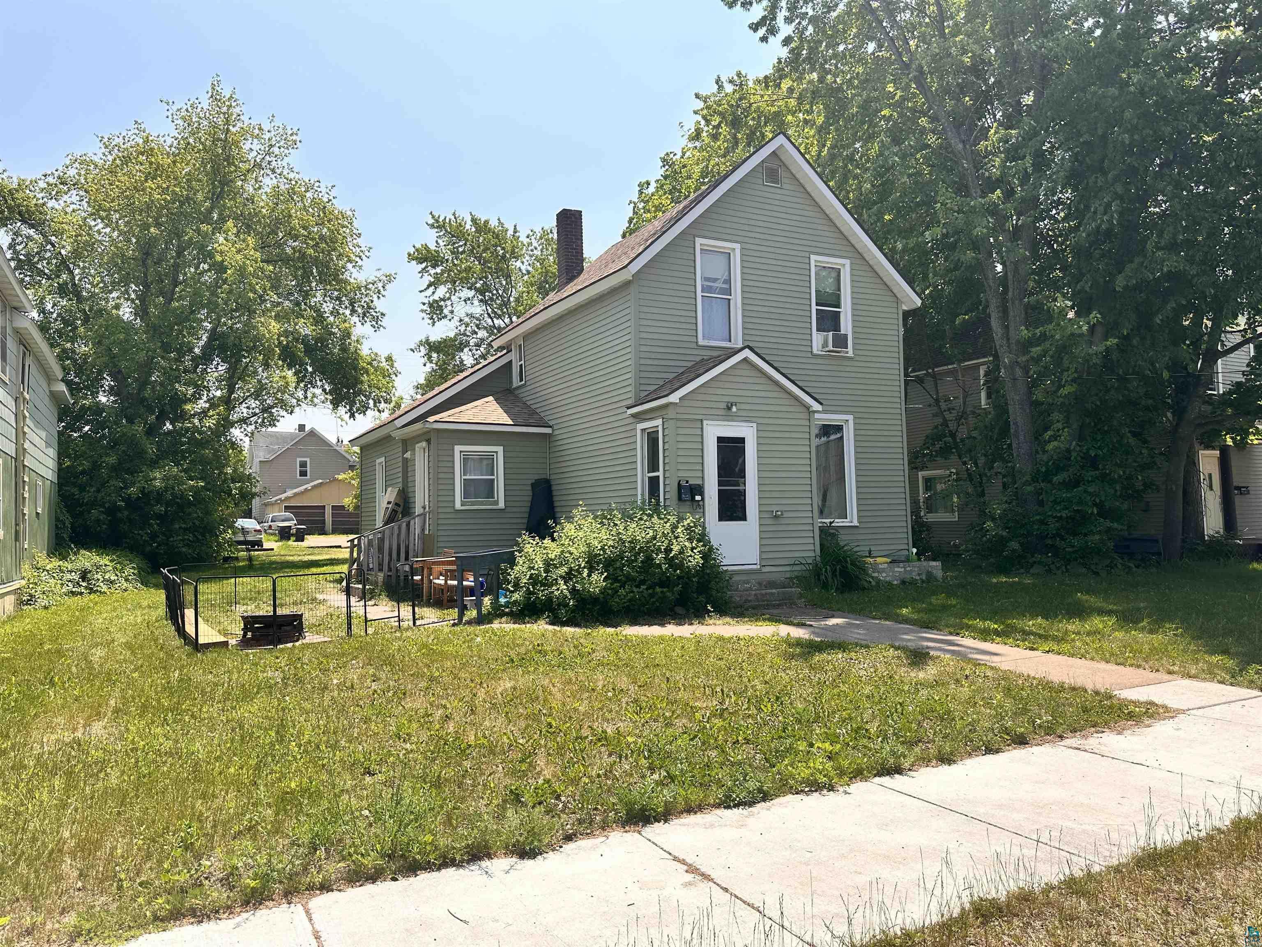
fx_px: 875
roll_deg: +1.0
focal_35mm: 24
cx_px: 631
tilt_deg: +1.9
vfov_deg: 56.8
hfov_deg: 71.6
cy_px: 474
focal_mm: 6.86
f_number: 1.78
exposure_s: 1/3356
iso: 80
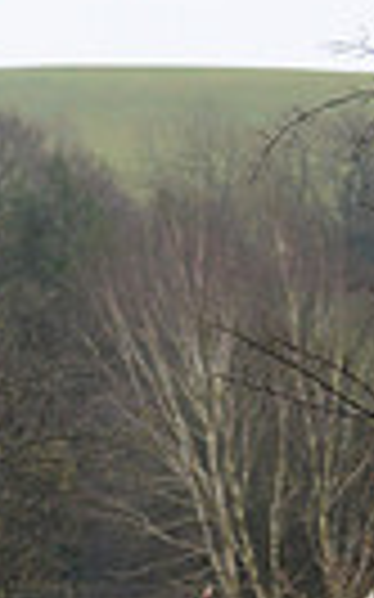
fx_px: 5453
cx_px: -888
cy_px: 513
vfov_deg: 6.3
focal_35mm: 334
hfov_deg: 3.8
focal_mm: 75
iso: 1600
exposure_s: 1/800
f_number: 5
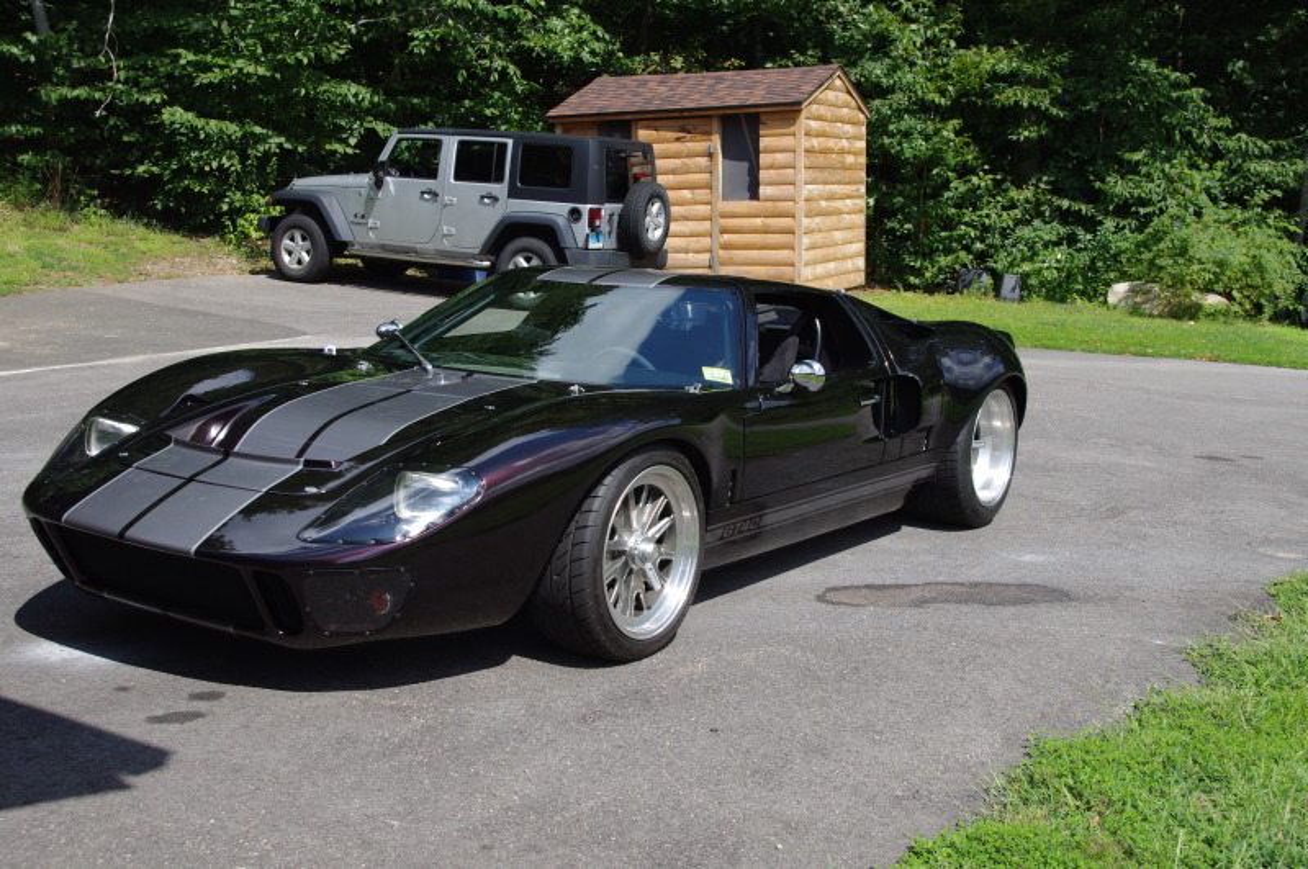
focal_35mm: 42
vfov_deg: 31.8
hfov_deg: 46.4
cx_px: 654
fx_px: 1524
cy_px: 434
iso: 200
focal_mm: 28.1
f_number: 5.6
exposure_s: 1/500
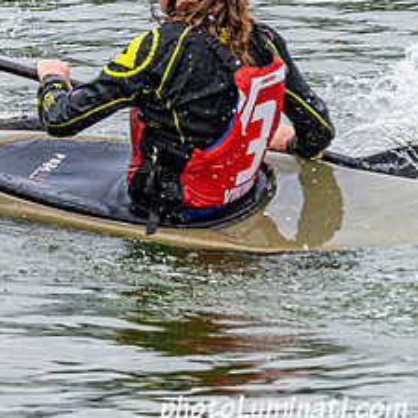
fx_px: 10916
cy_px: 137
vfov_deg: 2.2
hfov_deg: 2.2
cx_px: -168
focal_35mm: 799
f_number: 6.3
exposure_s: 1/3200
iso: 2500
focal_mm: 200
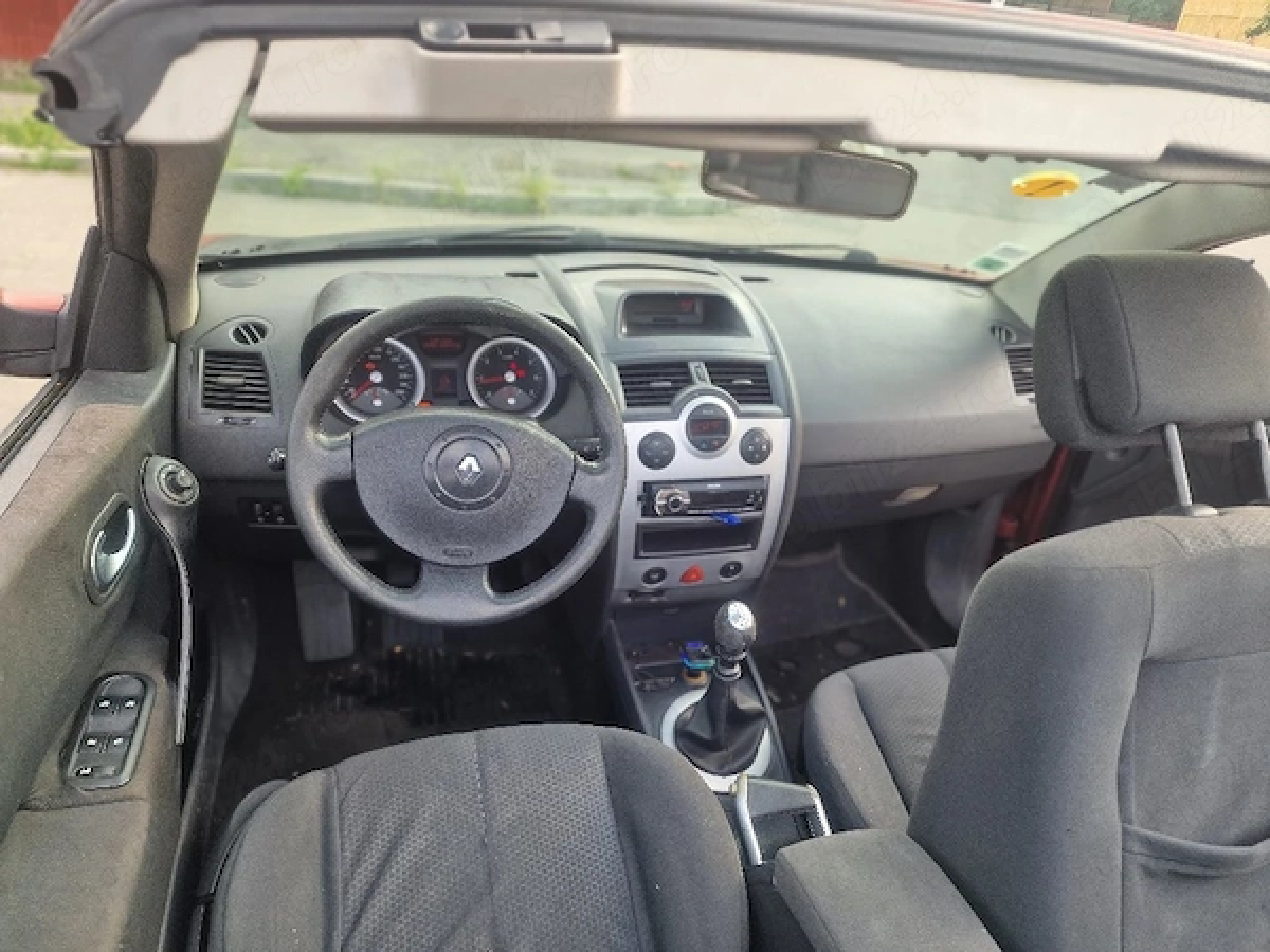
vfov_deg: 58.9
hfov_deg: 73.9
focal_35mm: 23
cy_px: 476
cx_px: 635
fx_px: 844
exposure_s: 1/100
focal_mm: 6.4
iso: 50
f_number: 1.8
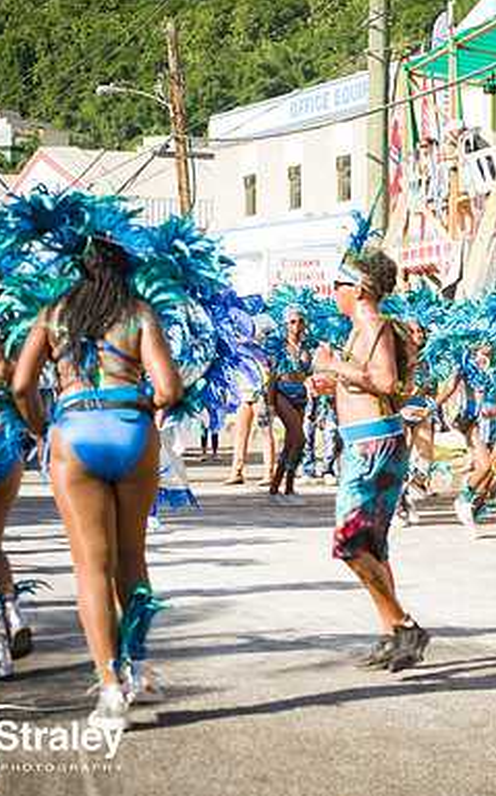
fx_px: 2338
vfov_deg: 19.3
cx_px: 540
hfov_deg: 11.9
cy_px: 397
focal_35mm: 108
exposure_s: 1/200
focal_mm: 70
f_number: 5.6
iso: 100
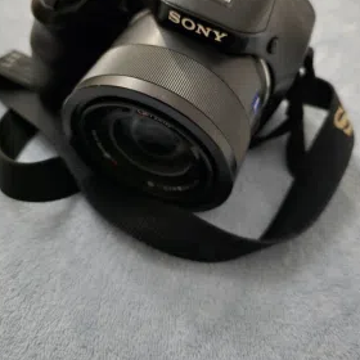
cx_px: 176
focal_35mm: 29
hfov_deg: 55.6
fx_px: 341
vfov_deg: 55.1
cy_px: 140
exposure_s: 1/16.7
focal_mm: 6.3
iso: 3200
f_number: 1.7
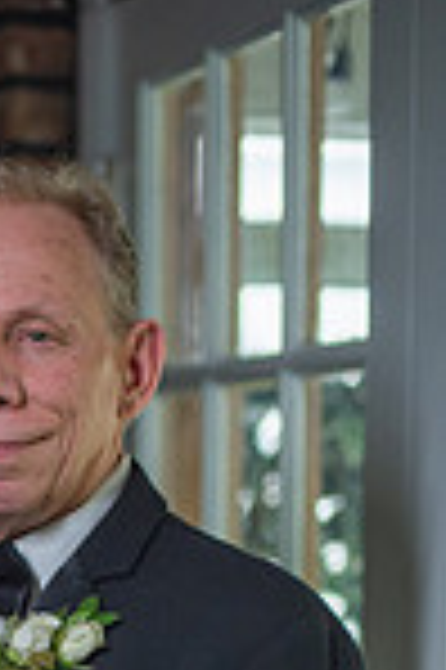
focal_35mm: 151
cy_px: 998
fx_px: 2812
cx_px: -223
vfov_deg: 12.9
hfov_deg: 8.8
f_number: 2.5
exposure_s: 1/400
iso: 1000
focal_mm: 50
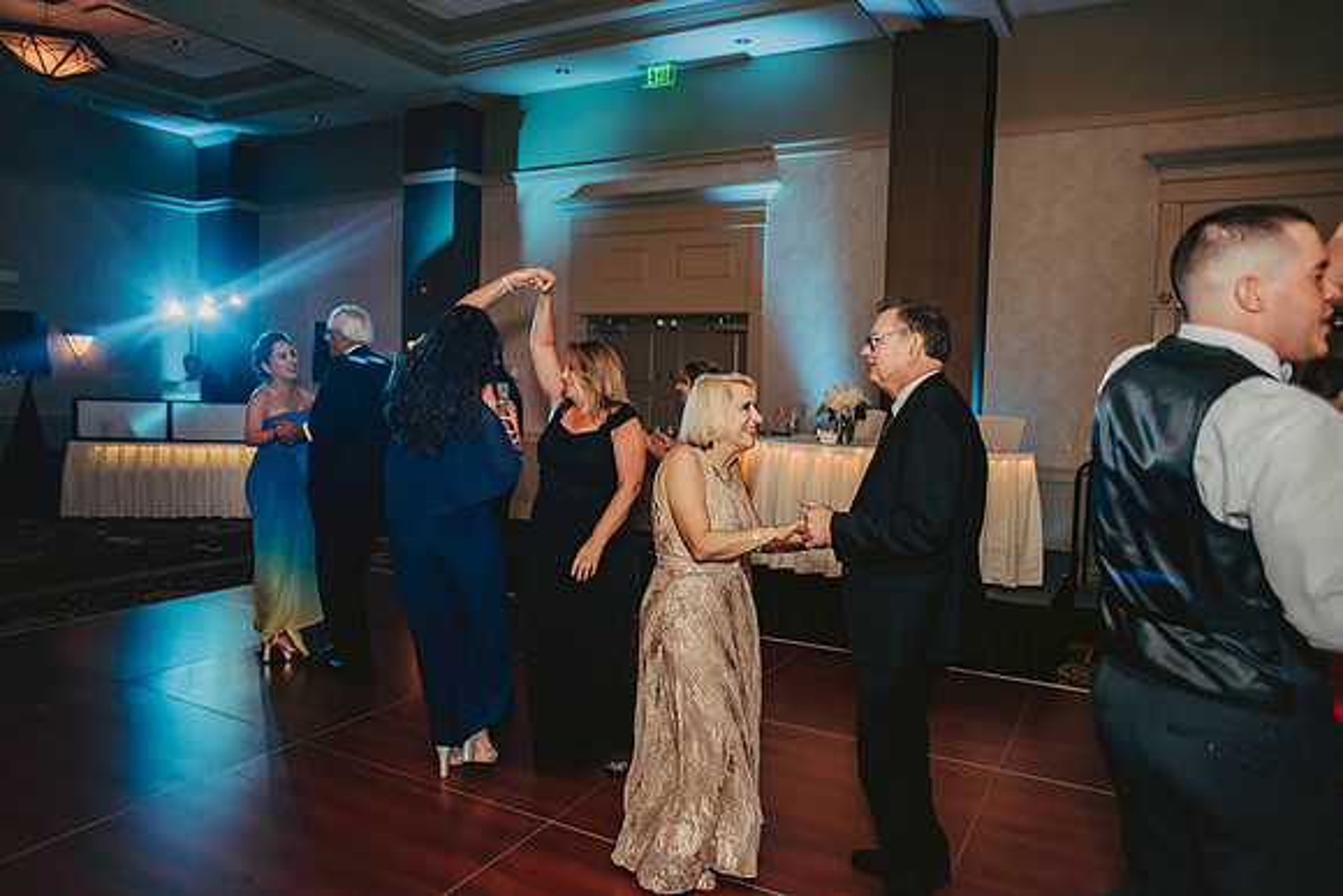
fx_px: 896
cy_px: 448
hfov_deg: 73.7
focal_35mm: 24
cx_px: 672
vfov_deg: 53.2
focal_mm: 24
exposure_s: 1/125
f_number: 2.8
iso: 800
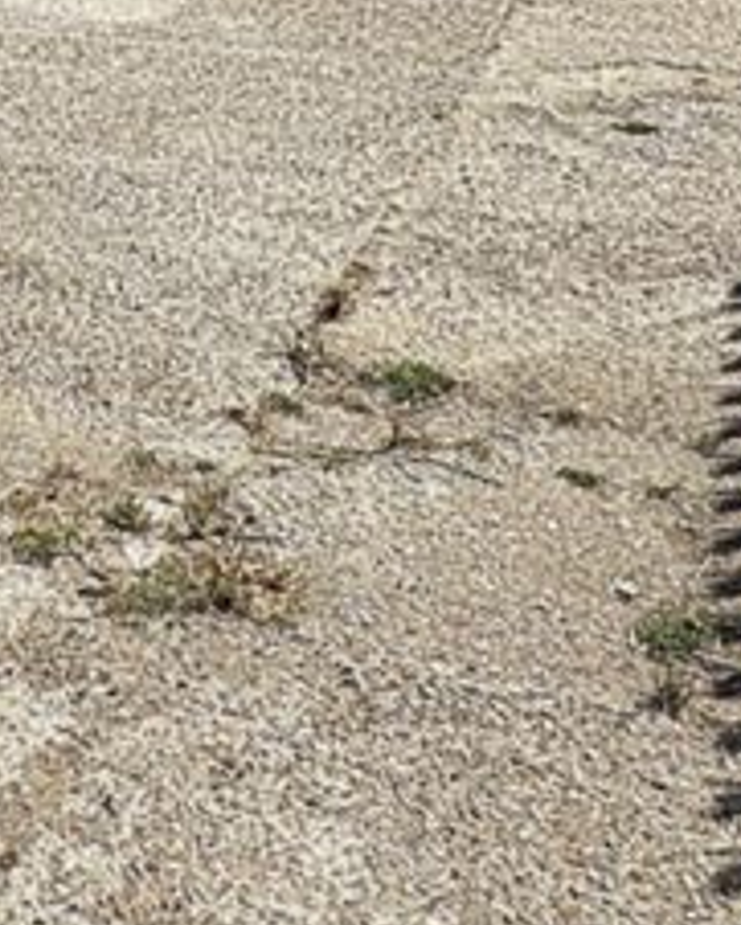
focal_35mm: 67
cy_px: -403
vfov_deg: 23.5
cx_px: -70
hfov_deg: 21.7
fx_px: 1835
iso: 50
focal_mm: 2.22
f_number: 2.2
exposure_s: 1/3546
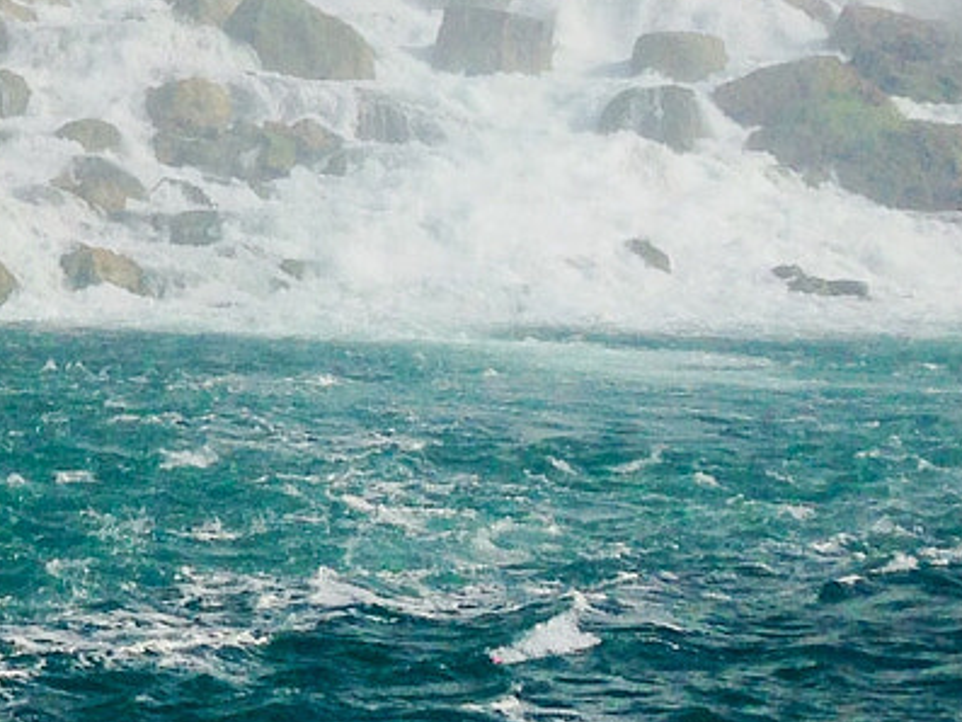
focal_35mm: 133
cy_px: -94
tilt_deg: +2.7
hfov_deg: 13.7
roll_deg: -1.5
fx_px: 3697
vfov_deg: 11.0
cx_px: -577
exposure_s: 1/3876
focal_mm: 4.12
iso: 50
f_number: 2.4
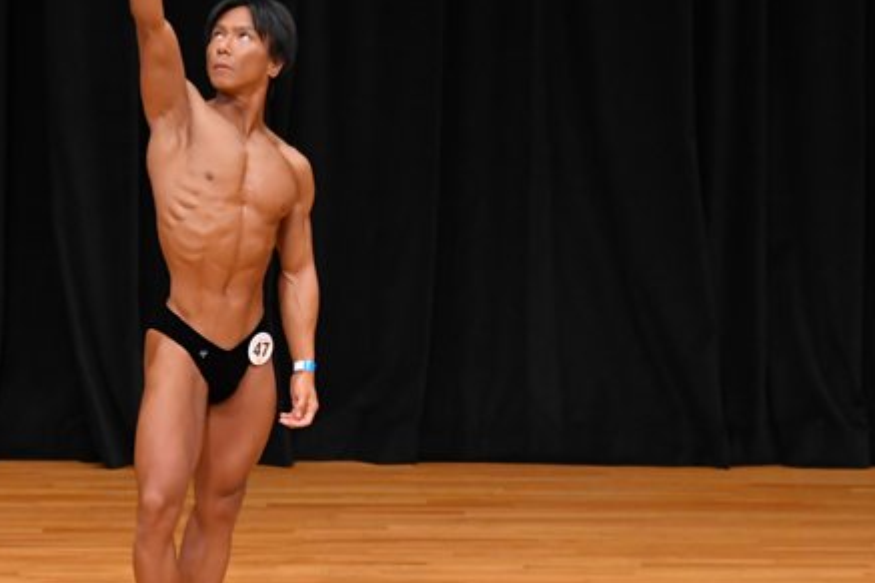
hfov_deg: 5.2
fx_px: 9694
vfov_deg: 3.4
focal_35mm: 399
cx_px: 177
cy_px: 307
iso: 3200
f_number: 5.6
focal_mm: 150
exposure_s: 1/400
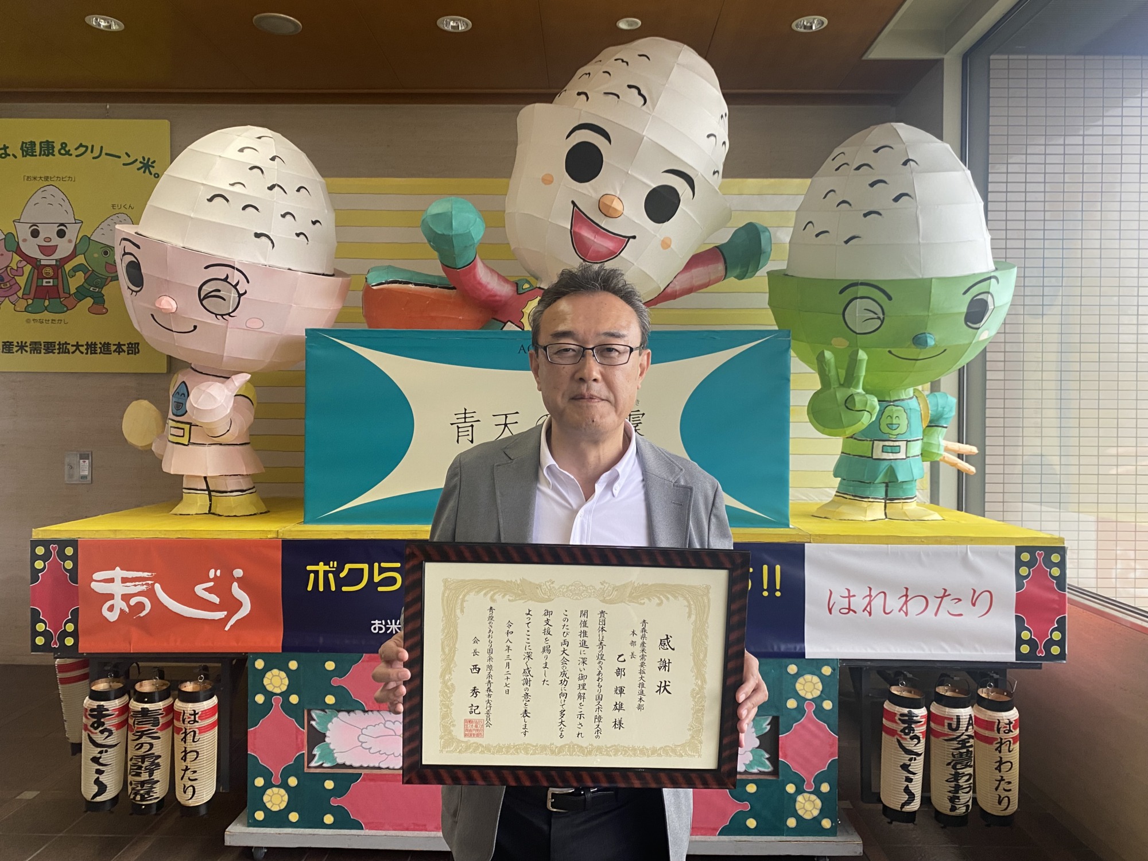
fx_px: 862
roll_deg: -0.1
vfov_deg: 53.1
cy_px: 430
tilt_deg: -0.1
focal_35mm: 26
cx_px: 574
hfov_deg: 67.3
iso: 125
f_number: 1.8
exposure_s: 1/96
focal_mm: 4.25
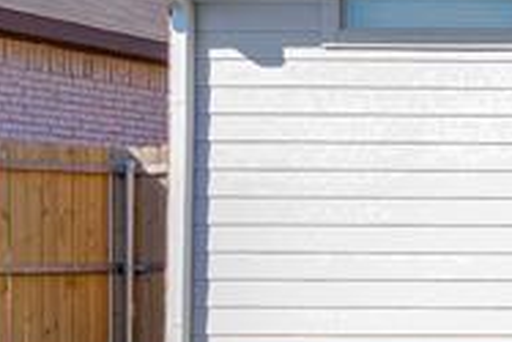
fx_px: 1324
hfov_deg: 15.2
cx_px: 1158
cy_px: 216
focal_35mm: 93
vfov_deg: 14.7
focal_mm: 17
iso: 400
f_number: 8
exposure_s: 1/400
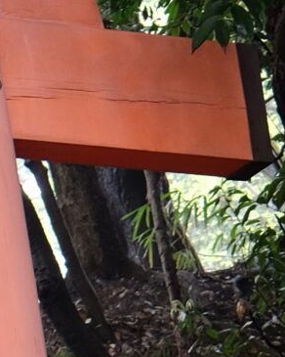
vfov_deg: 6.2
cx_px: -193
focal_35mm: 309
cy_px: -27
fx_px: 3258
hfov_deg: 5.0
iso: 400
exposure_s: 1/15
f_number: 4
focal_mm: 31.5
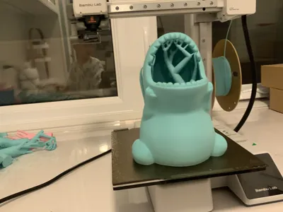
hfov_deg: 61.7
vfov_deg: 48.2
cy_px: 106
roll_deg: +3.1
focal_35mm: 29
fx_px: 237
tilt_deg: -11.9
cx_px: 142
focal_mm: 3
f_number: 1.8
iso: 200
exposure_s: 1/60
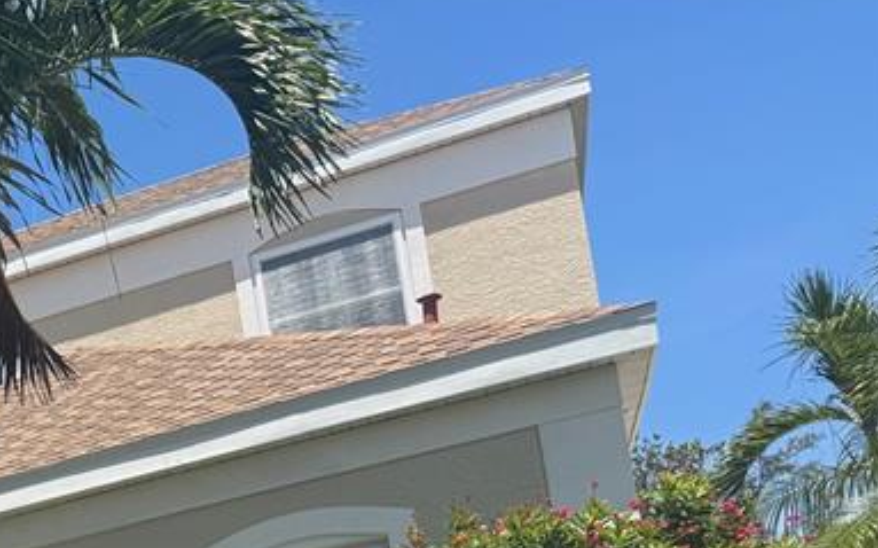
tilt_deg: +2.9
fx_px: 1626
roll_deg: +8.1
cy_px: 864
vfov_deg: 17.0
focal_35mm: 68
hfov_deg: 25.7
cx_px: -282
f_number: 1.78
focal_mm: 6.76
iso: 80
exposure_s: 1/3597
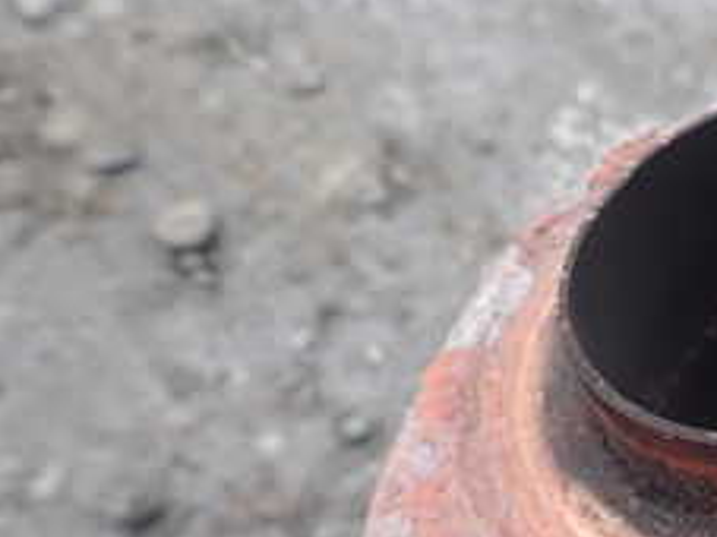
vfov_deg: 22.1
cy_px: 370
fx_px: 1366
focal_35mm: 66
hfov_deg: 25.8
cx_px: 894
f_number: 2.8
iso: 100
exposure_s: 1/100
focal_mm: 4.5
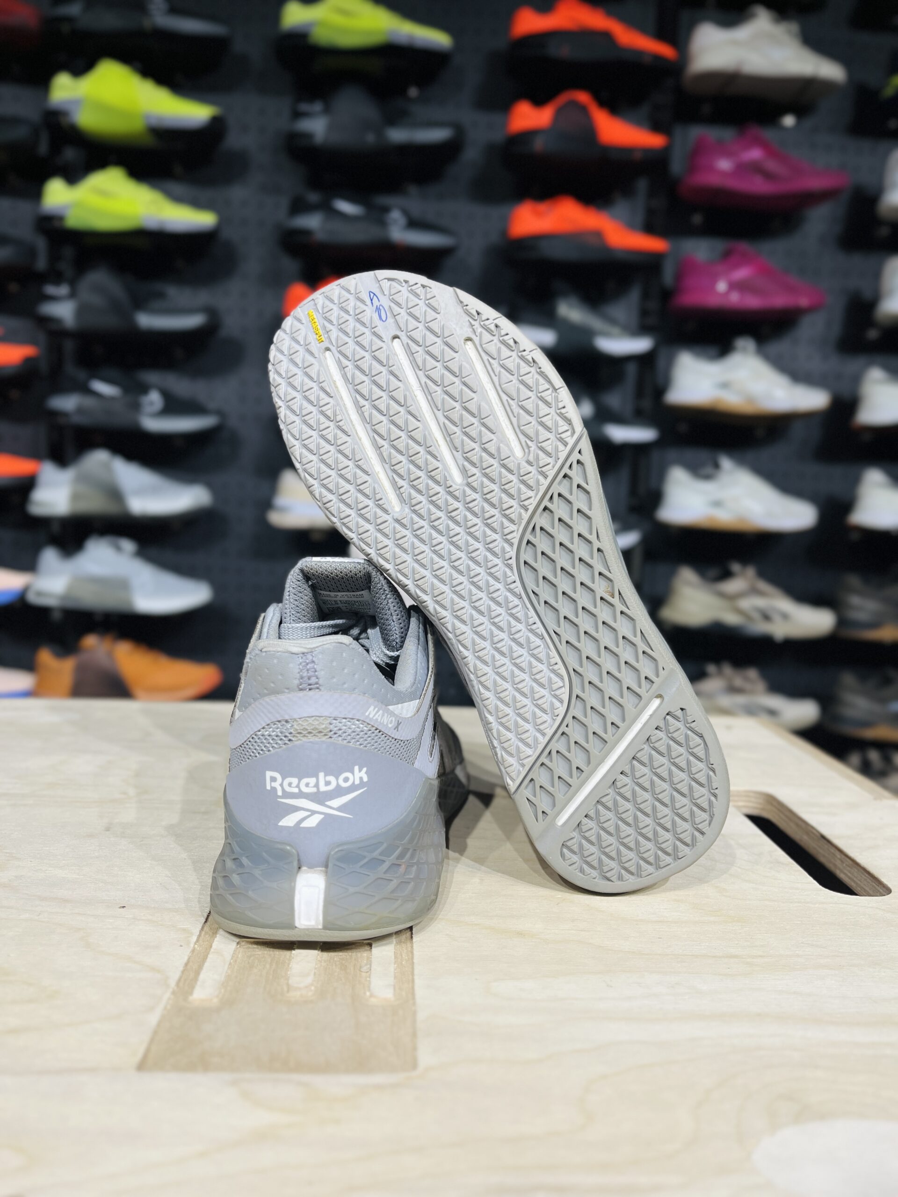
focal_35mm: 26
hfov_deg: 53.1
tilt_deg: -6.0
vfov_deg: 67.3
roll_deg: -1.8
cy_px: 598
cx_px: 449
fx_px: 899
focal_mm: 5.1
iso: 50
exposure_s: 1/364
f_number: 1.6
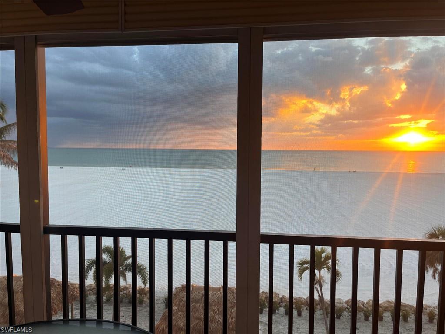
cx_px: 222
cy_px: 167
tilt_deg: -3.5
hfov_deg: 67.3
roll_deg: -0.6
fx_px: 334
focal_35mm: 26
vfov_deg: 53.1
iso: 40
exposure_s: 1/122
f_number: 1.6
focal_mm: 5.1
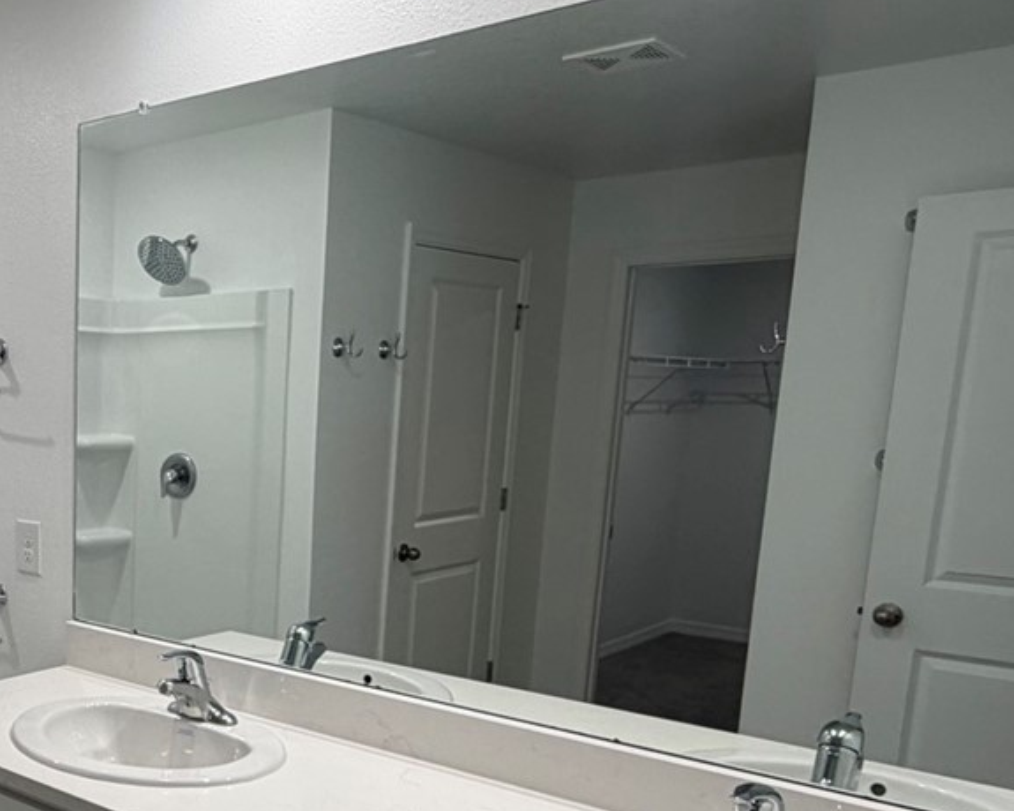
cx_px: 41
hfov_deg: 42.5
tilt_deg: -9.9
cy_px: 578
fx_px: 1140
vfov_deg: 38.4
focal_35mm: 38
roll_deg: -0.2
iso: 100
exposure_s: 1/120
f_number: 2.2
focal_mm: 2.22
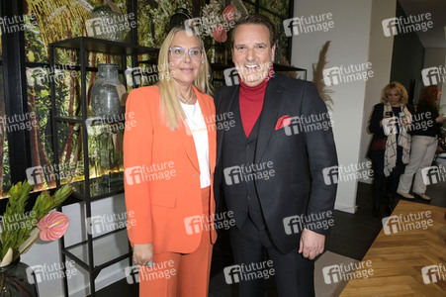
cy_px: 148
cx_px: 223
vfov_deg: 53.1
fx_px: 297
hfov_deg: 73.8
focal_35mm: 24
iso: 800
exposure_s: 1/160
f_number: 5.6
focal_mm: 24
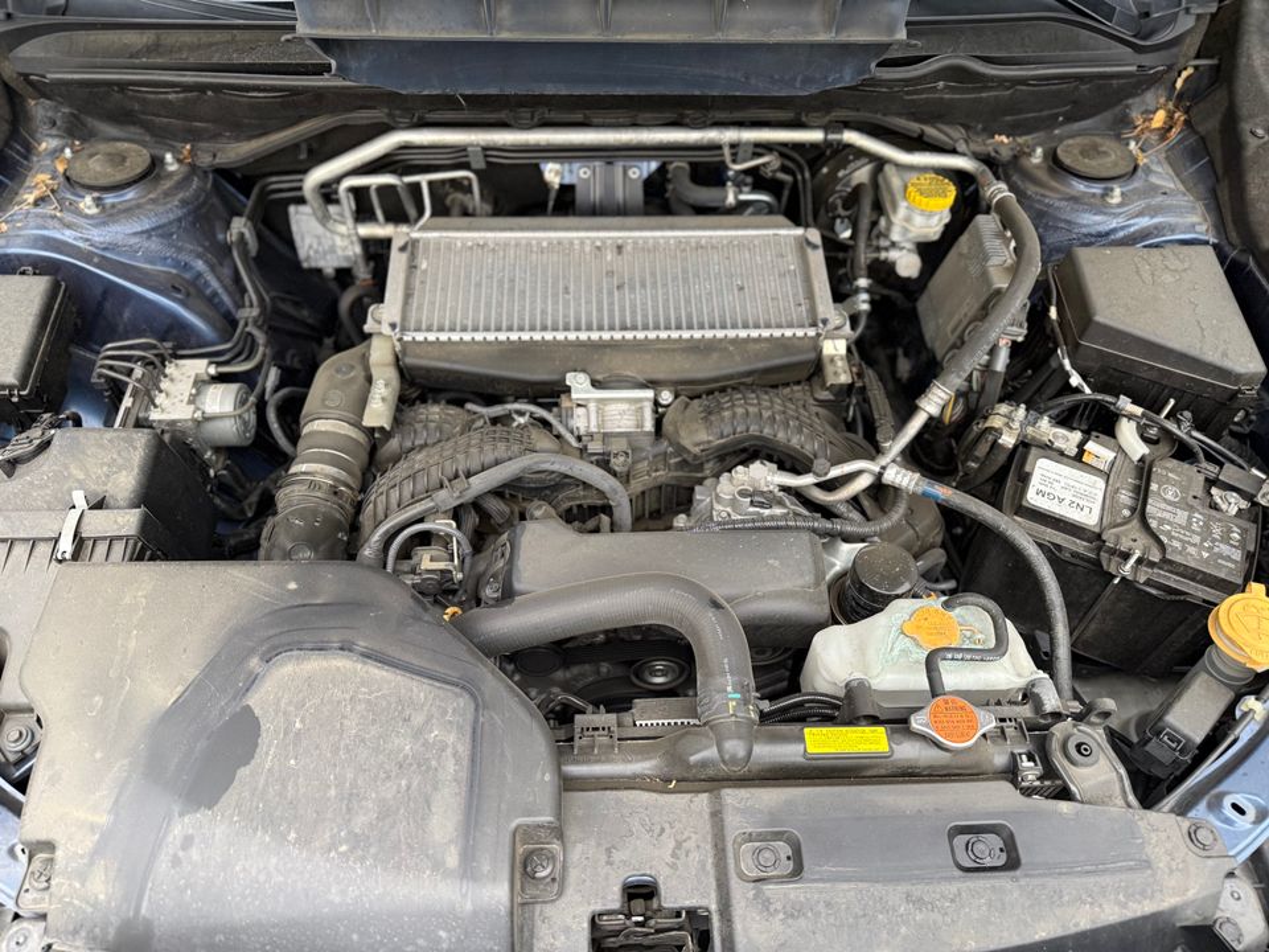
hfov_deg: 71.6
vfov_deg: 56.8
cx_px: 634
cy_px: 476
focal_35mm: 24
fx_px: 880
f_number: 1.78
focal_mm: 6.76
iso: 320
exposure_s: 1/60
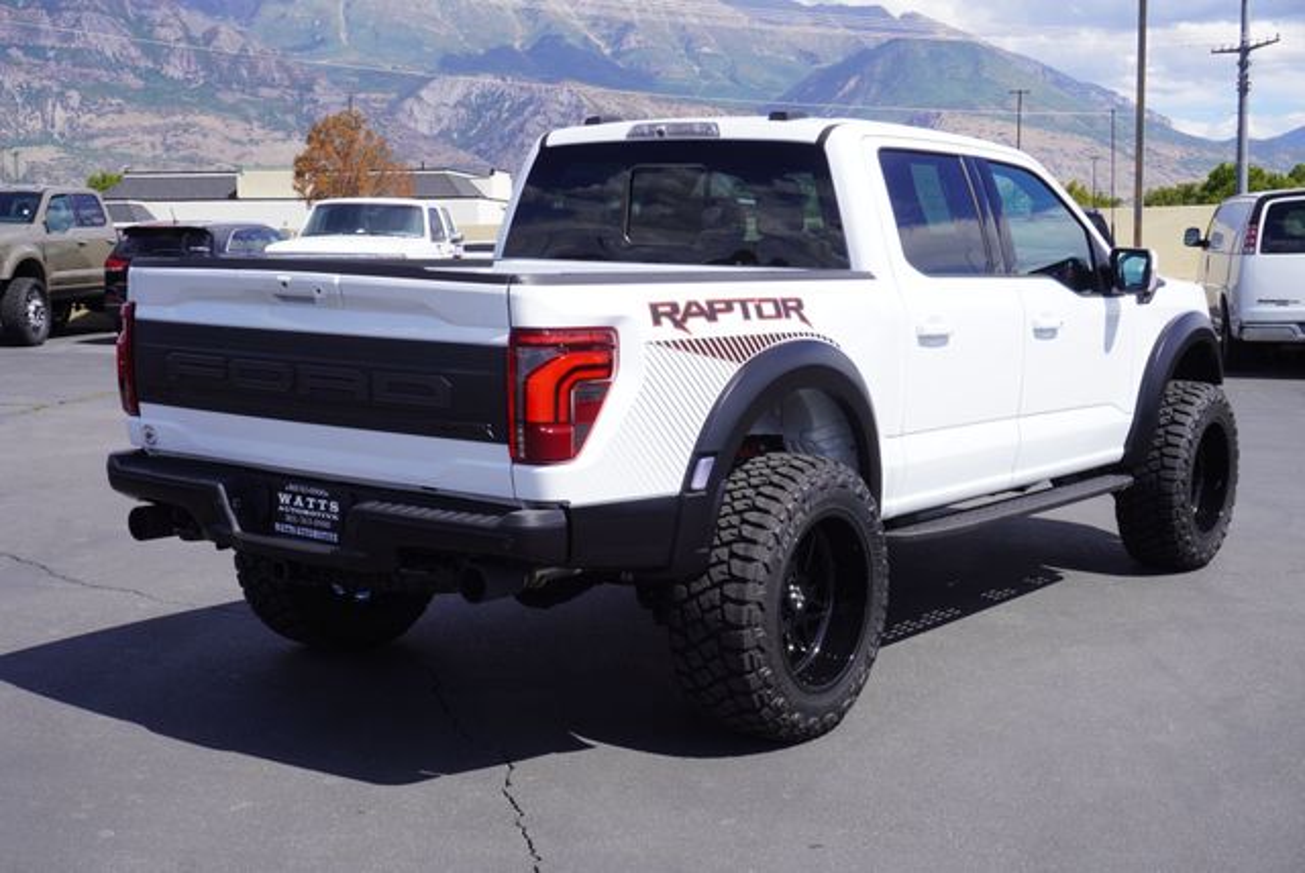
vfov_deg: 29.0
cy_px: 436
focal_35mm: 46
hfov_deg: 42.3
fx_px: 1687
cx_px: 652
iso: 100
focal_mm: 31
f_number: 11
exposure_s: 1/125
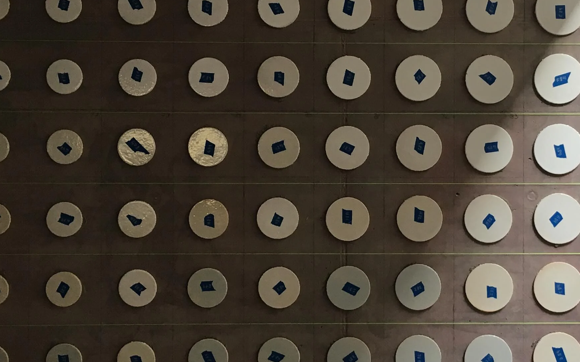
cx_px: 412
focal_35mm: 71
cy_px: 178
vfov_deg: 18.3
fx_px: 1122
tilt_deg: -0.4
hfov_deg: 28.7
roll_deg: +0.0
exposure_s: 1/33
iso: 32
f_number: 2.2
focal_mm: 4.15
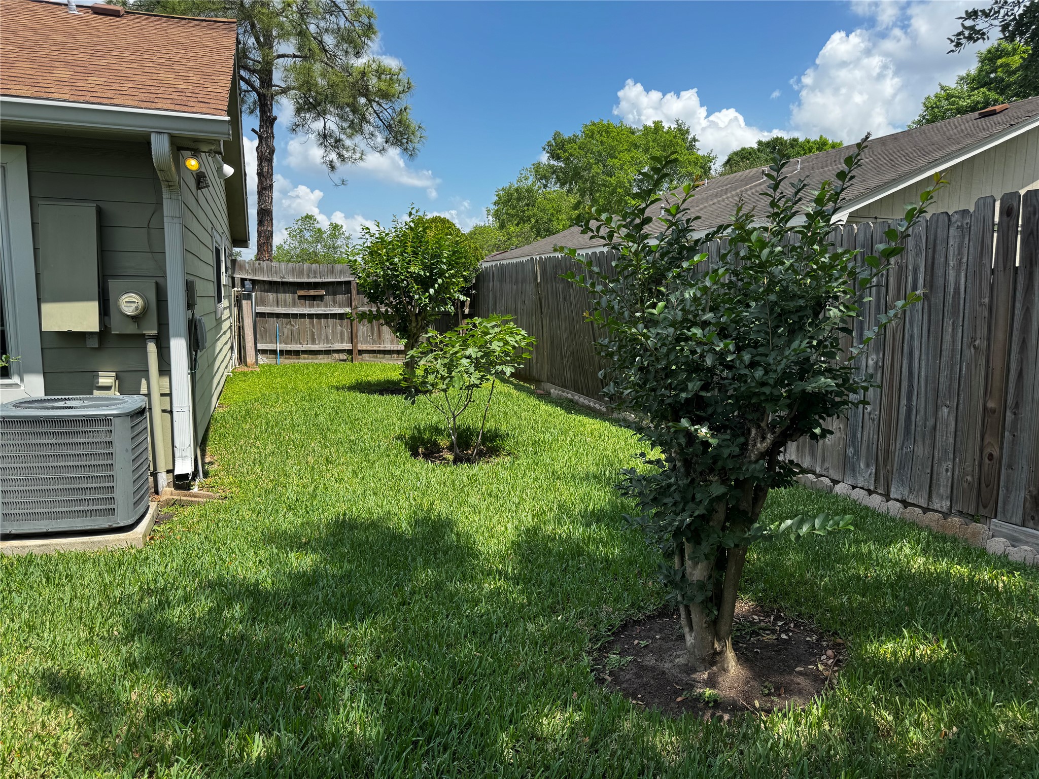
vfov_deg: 56.8
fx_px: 720
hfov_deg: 71.6
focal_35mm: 24
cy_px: 390
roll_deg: -0.9
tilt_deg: -7.5
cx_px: 520
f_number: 1.78
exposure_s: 1/2252
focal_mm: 6.76
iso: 80
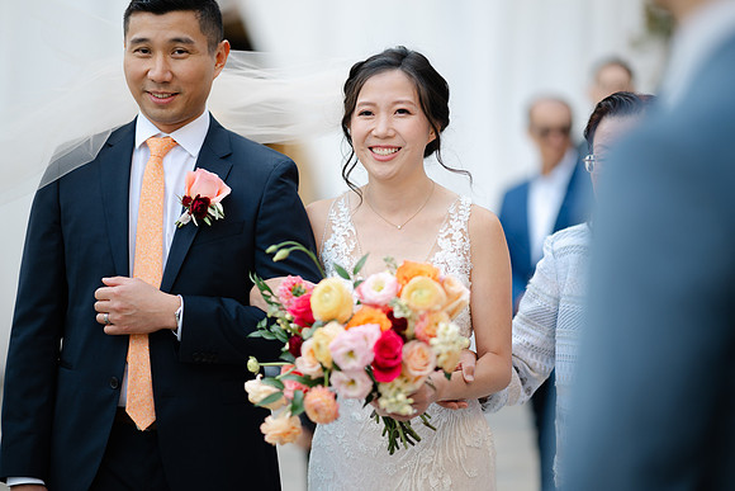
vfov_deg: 13.0
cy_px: 246
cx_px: 368
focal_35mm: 105
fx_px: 2144
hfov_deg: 19.5
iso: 64
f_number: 1.4
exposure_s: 1/320
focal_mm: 105
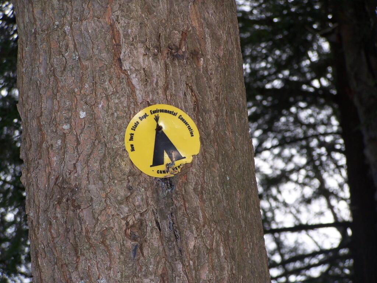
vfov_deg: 8.8
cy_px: 142
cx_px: 188
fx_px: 1841
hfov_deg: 11.7
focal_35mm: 169
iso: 80
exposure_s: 1/320
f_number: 3.2
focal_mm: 28
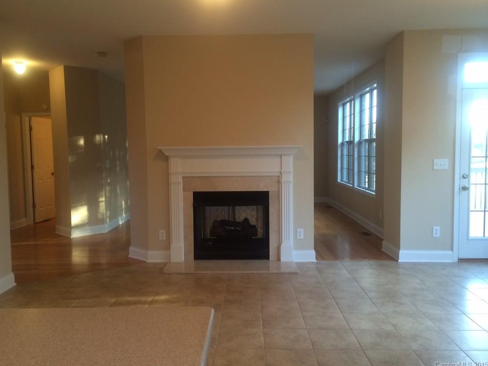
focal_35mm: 31
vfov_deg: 45.4
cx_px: 239
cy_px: 180
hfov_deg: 58.4
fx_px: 437
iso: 100
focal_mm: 4.12
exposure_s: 1/30
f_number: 2.2
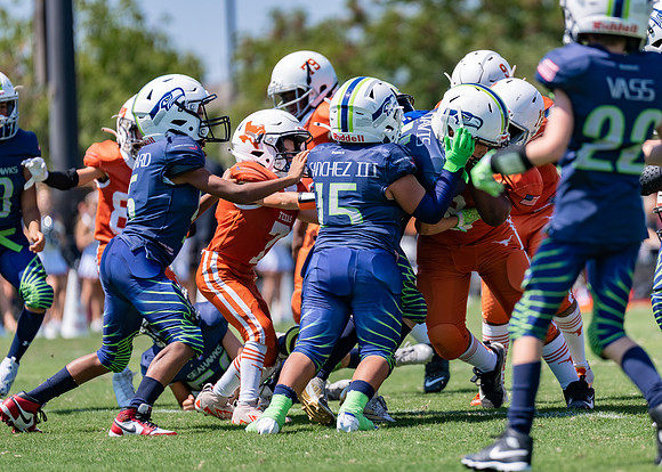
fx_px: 4977
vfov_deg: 5.4
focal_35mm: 265
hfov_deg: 7.6
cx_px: 443
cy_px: 218
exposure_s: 1/1600
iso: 100
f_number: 2.8
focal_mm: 200
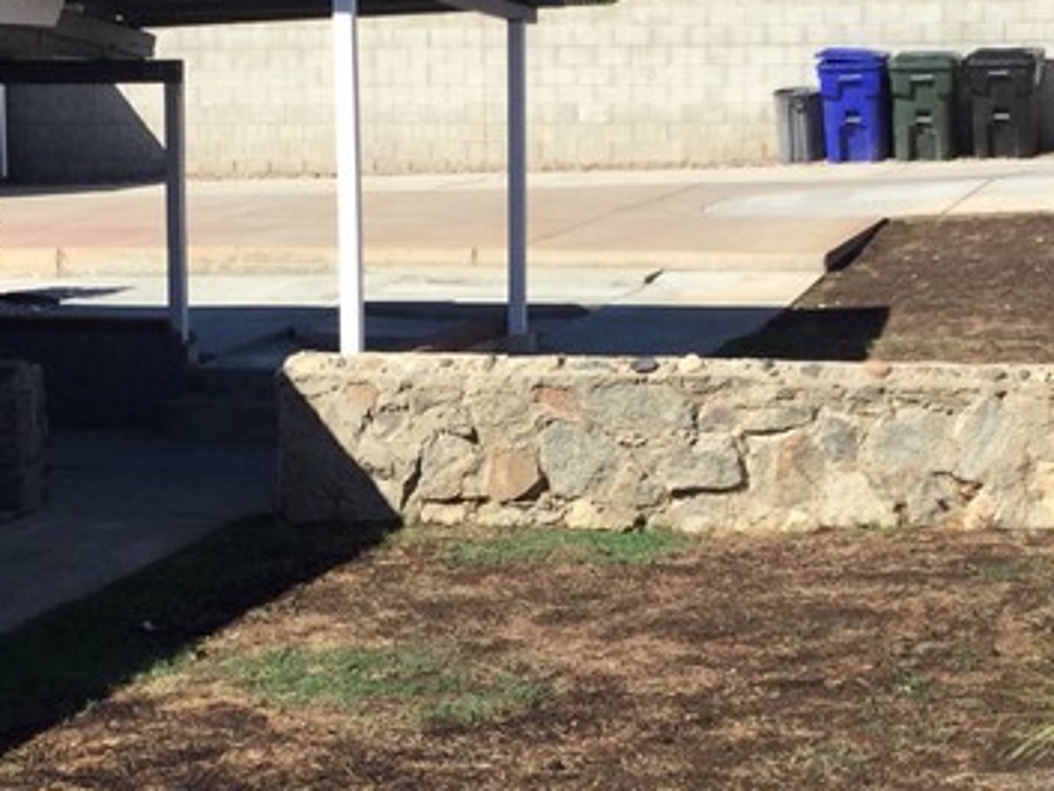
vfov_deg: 16.4
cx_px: 508
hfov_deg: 21.8
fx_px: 2741
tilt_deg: -8.4
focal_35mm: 90
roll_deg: -1.2
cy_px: 388
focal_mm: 3.3
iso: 25
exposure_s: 1/1294
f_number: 2.4
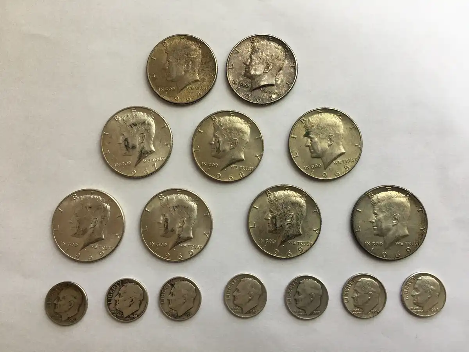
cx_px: 234
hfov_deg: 61.7
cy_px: 176
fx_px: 393
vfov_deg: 48.2
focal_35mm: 29
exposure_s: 1/30
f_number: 2.2
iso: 32
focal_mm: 4.15
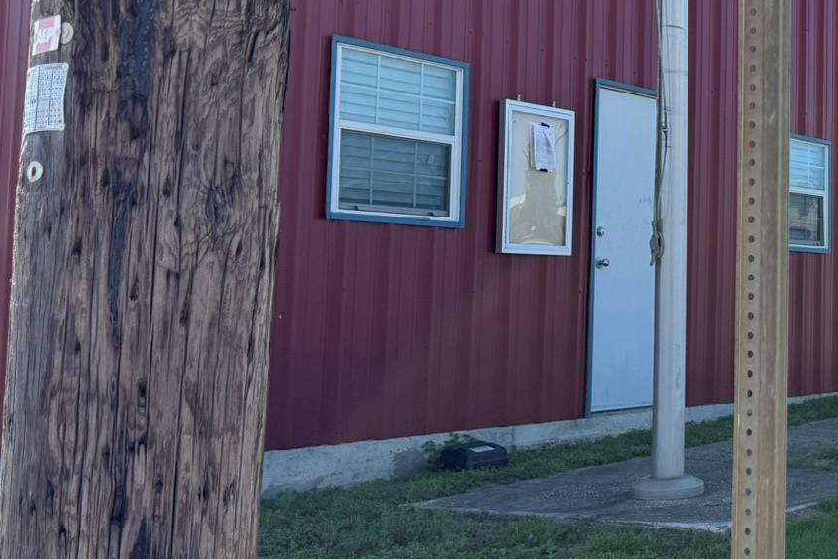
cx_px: 917
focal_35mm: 60
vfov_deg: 22.5
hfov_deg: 30.1
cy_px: 185
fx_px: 1397
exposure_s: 1/3096
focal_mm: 6.76
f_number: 1.78
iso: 80
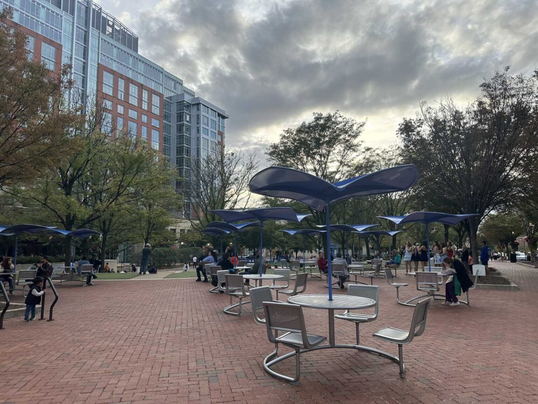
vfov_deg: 56.8
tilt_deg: +6.4
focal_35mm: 24
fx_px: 373
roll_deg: +0.2
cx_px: 269
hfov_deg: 71.6
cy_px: 202
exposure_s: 1/1304
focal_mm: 6.86
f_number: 1.78
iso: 80
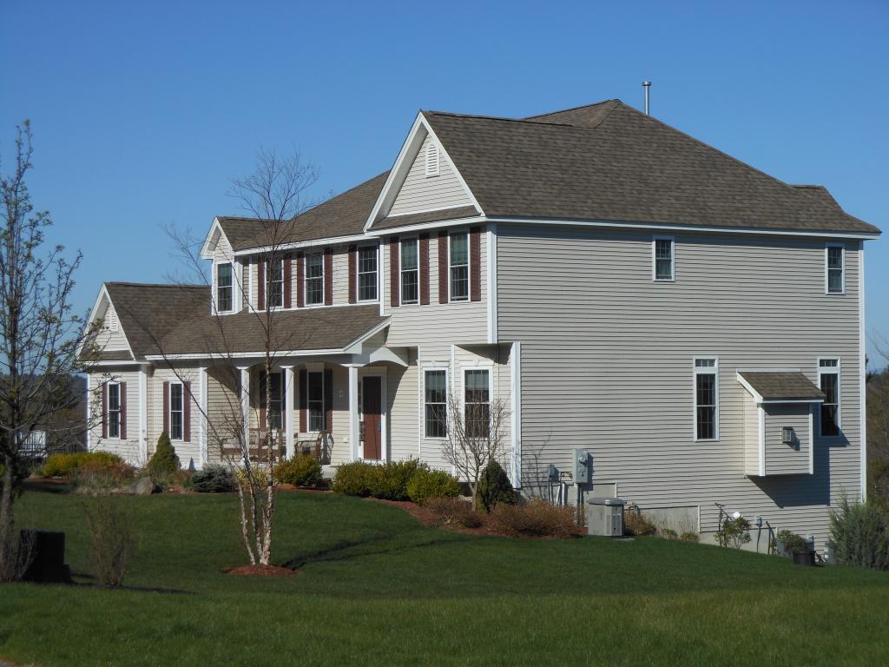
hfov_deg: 25.7
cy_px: 334
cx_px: 444
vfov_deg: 19.4
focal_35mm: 76
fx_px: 1952
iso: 80
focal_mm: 13.6
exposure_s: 1/1250
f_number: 4.4
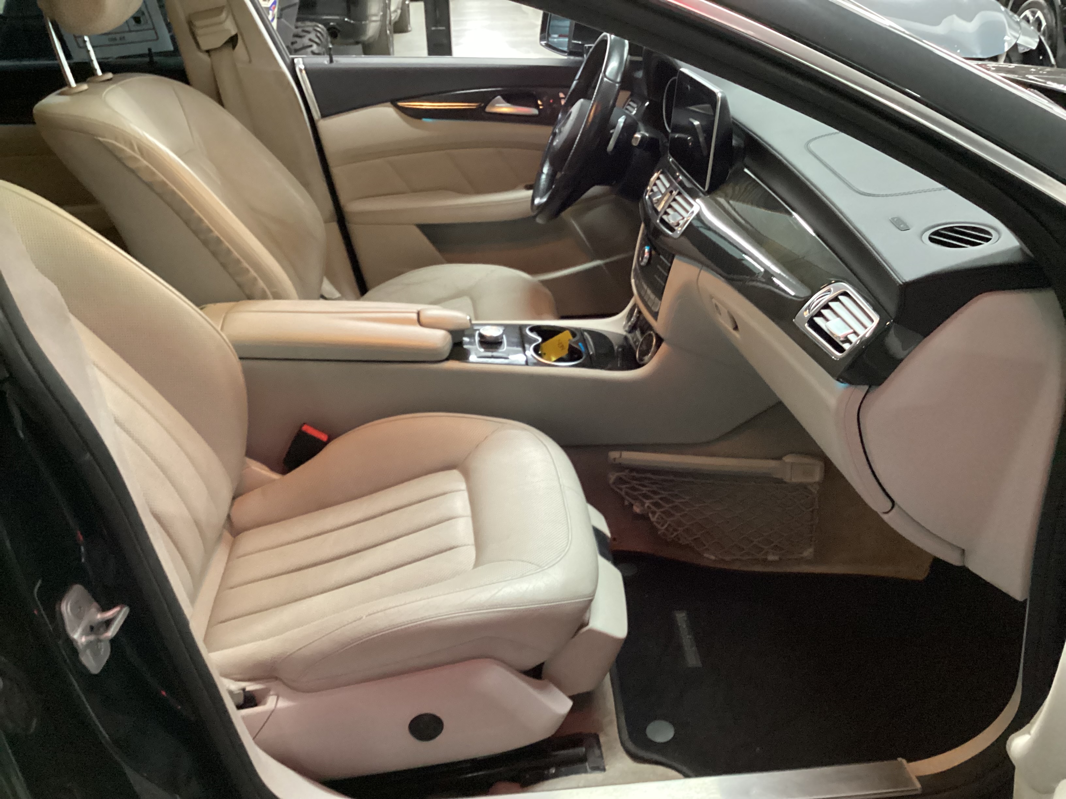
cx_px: 533
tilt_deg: -29.0
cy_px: 400
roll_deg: +1.8
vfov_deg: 45.4
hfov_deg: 58.4
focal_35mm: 31
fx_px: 955
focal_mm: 3.3
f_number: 2.4
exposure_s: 1/30
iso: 640
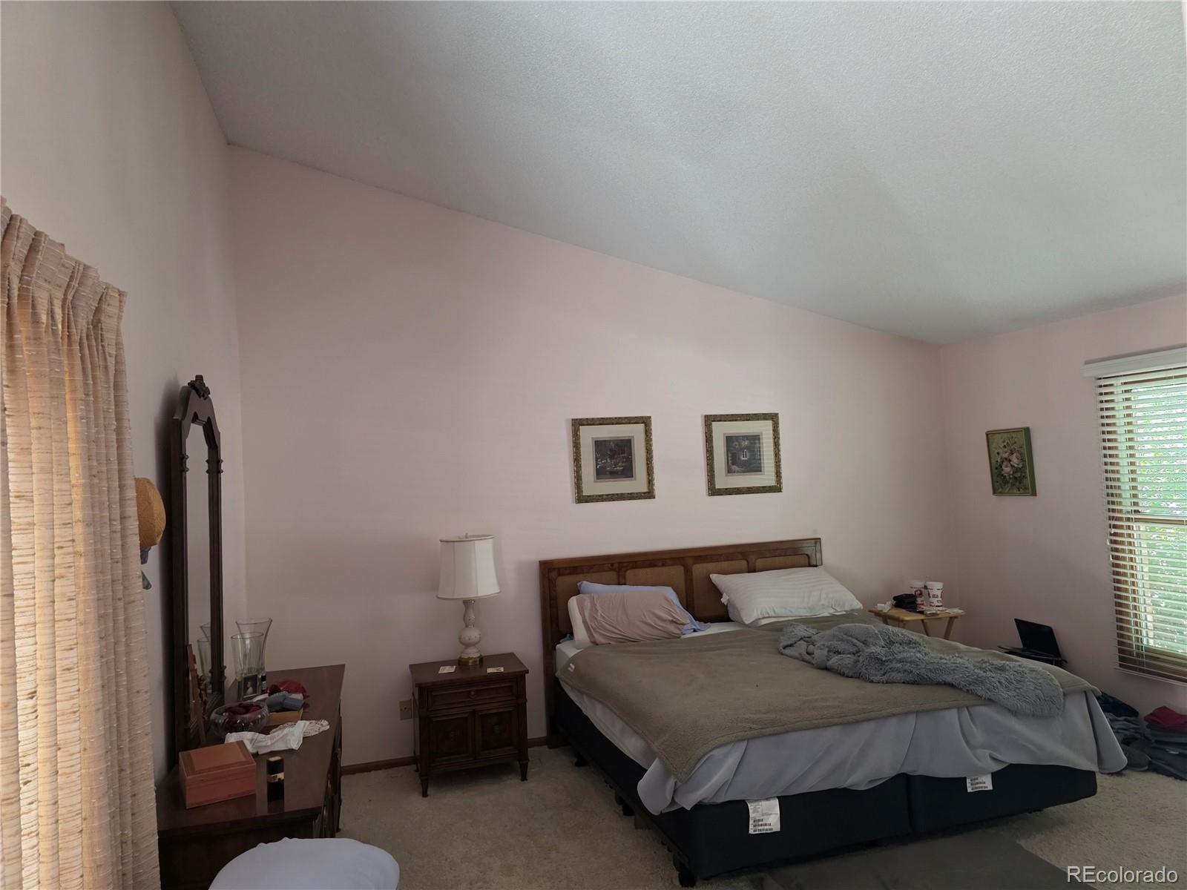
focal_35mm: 23
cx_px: 594
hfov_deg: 73.9
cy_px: 445
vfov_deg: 58.9
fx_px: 789
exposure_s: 1/120
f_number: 1.7
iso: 640
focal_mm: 6.3
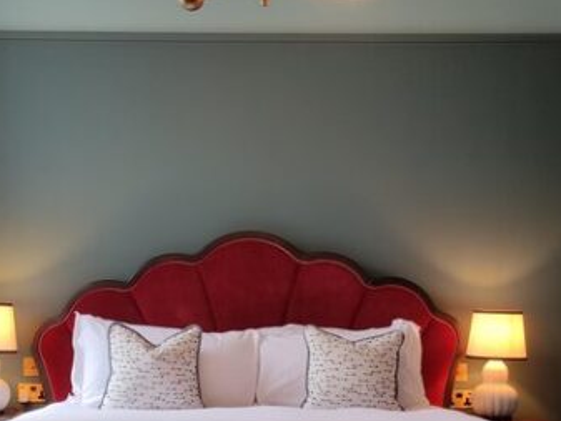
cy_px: 339
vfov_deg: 25.2
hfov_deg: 33.8
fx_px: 924
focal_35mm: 57
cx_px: 283
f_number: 1.89
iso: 121
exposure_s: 1/50
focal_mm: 5.43
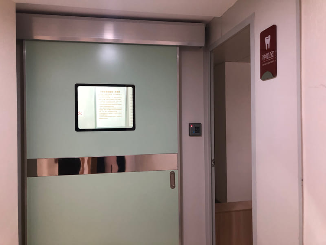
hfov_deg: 63.4
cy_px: 122
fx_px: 264
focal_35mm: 28
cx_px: 163
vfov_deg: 49.7
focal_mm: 4
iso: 40
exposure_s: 1/17
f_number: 1.8
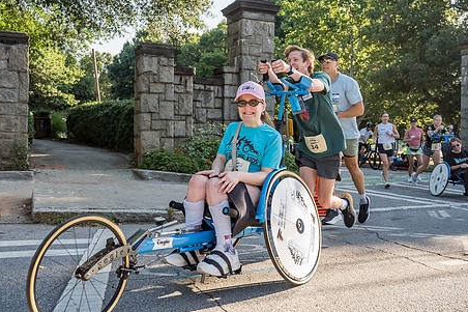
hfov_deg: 53.1
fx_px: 468
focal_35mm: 36
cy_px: 136
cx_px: 241
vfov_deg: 36.8
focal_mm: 25
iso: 1600
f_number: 4.5
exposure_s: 1/2500
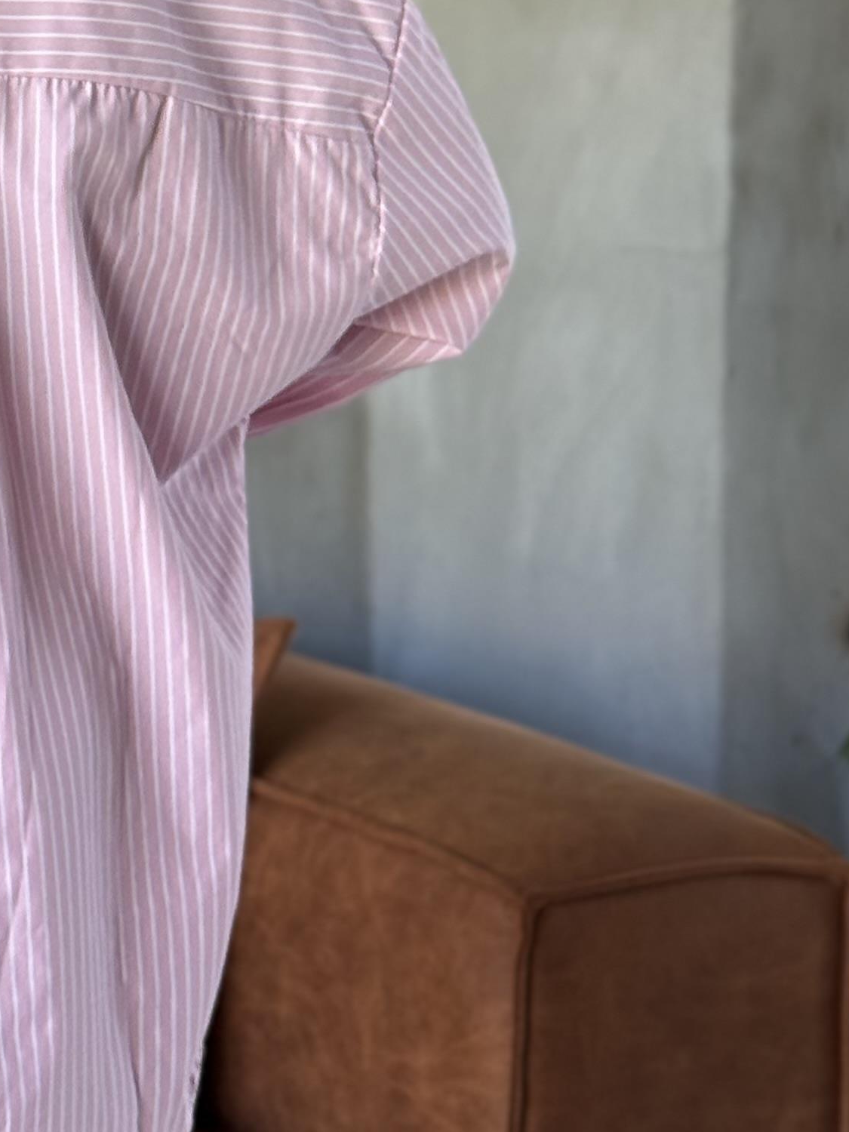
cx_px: -88
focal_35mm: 129
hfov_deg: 11.3
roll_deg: -0.8
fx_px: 4219
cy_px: 119
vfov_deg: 15.1
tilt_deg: -3.3
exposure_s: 1/60
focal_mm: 6.76
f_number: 1.78
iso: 100
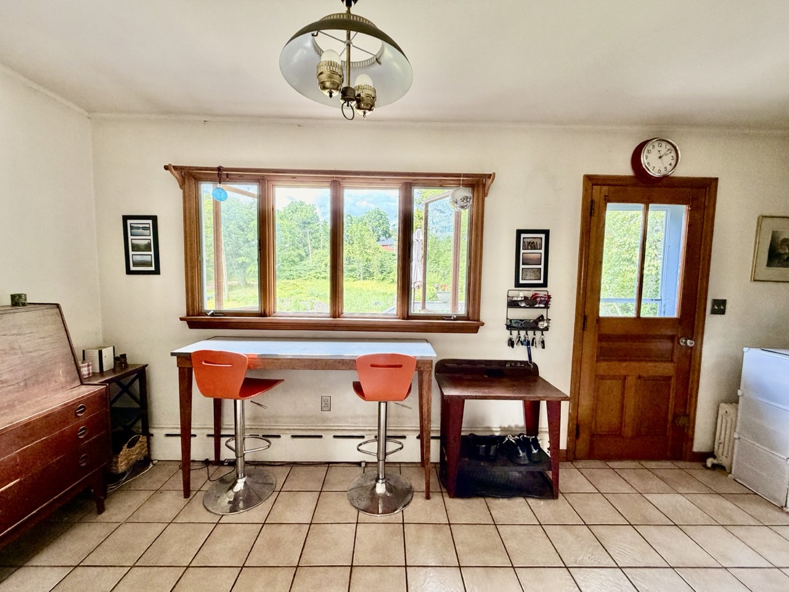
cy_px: 296
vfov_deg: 85.7
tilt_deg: -3.1
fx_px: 319
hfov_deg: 102.1
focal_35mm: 14
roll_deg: -1.0
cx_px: 394
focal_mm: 2.22
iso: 250
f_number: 2.2
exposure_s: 1/121
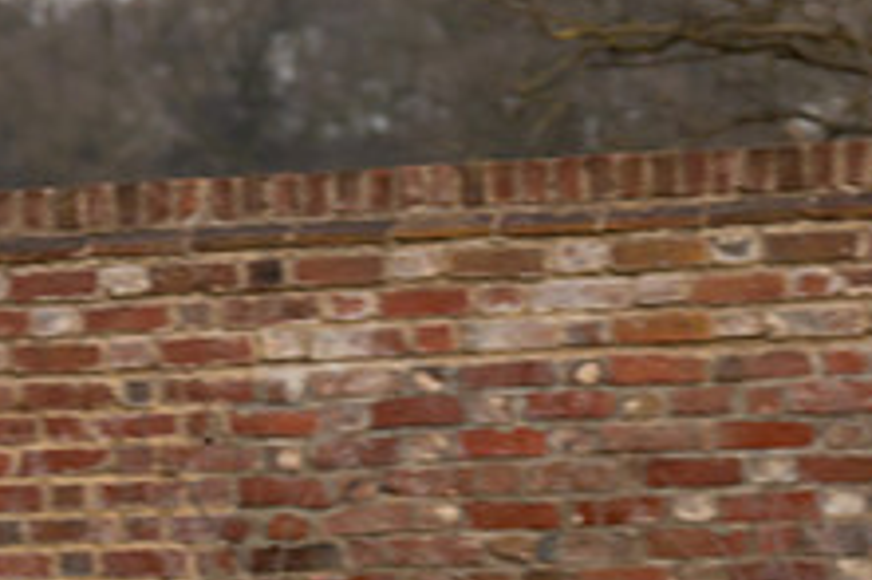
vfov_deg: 5.0
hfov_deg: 7.4
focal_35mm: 274
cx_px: -449
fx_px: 6632
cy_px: 475
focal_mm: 70
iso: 200
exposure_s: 1/800
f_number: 3.5
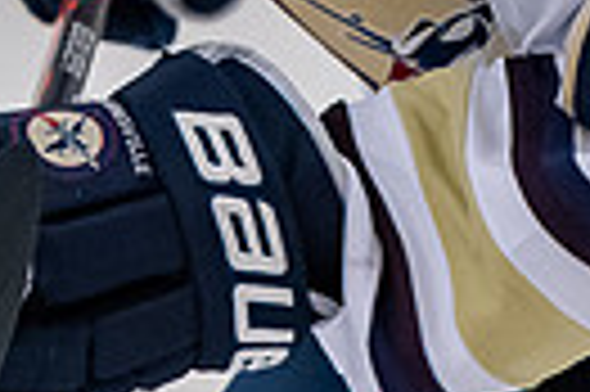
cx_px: 541
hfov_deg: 1.5
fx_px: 23161
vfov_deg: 1.0
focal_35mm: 1415
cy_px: -727
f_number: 3.5
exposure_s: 1/800
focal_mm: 155
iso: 2000
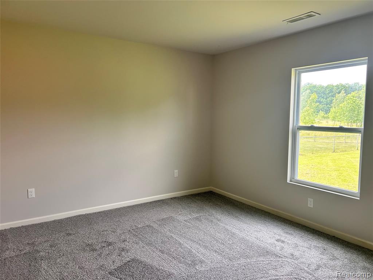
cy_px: 140
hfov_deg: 67.3
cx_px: 186
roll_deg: -1.0
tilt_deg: -5.8
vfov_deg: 53.1
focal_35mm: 26
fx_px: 280
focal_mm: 5.7
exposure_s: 1/121
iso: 80
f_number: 1.5
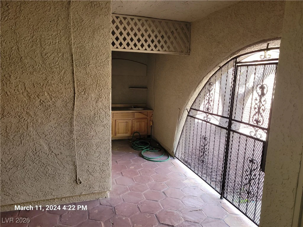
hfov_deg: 67.3
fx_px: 228
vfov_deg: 53.1
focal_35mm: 26
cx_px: 152
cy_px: 114
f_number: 1.8
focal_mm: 5.4
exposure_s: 1/40
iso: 100
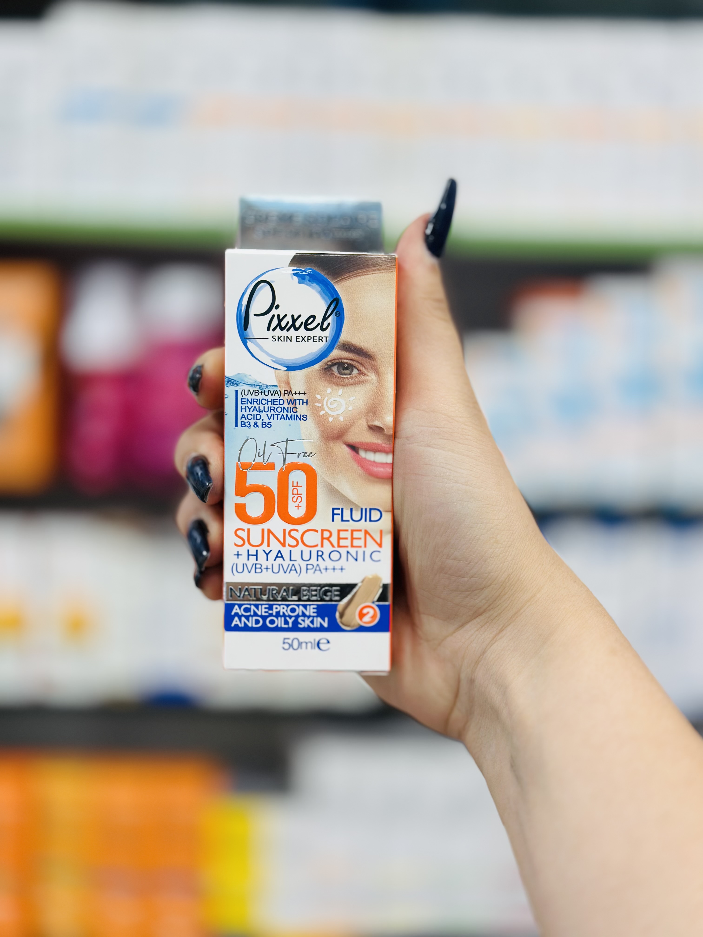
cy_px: 468
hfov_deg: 30.3
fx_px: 1300
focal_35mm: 48
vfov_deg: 39.7
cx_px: 352
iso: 64
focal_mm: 6.86
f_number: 1.78
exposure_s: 1/100
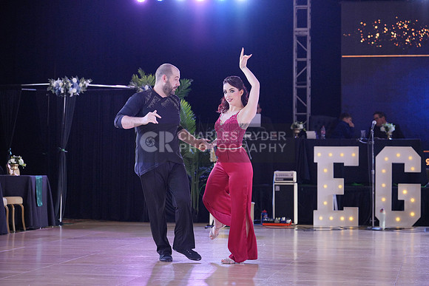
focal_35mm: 97
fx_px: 1156
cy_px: 143
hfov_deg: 21.0
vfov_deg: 14.1
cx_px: 214
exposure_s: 1/500
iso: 2500
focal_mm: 97
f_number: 4
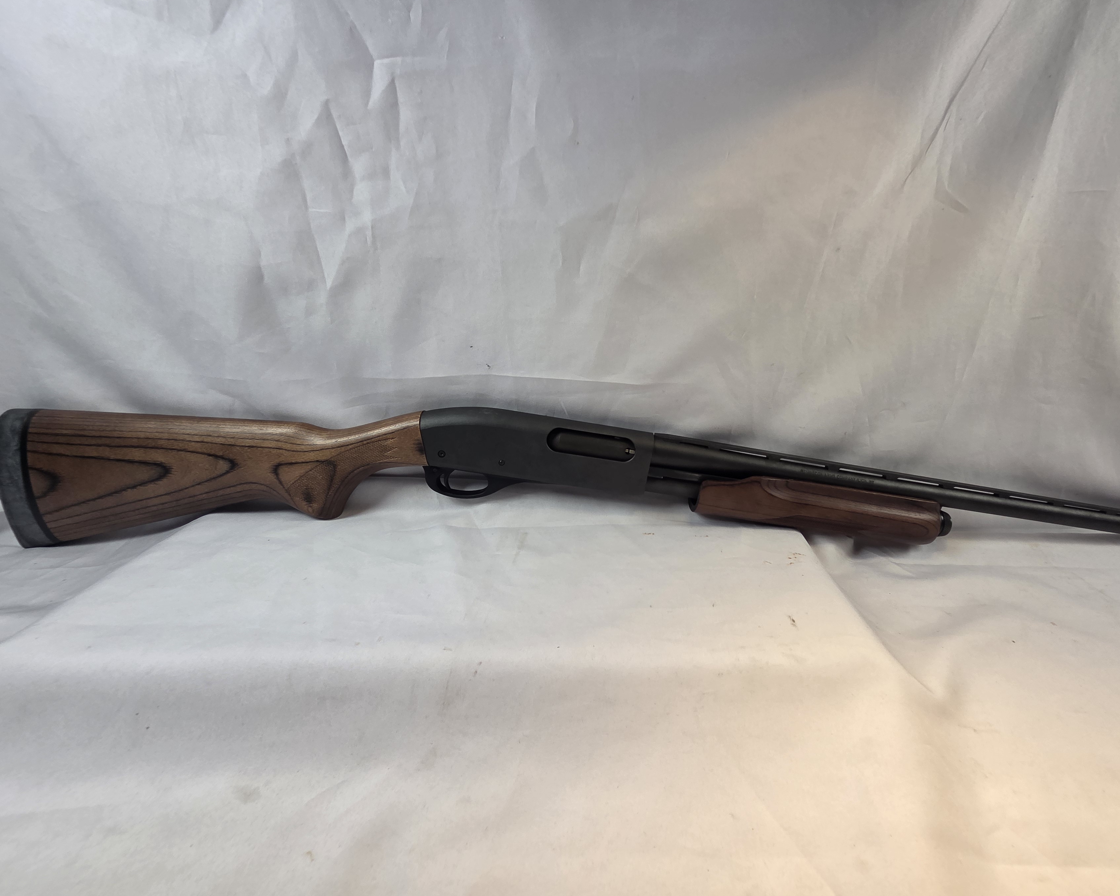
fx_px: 497
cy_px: 450
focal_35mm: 15
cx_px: 630
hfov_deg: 96.3
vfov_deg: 84.0
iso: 50
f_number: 2.2
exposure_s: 1/262
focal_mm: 2.2
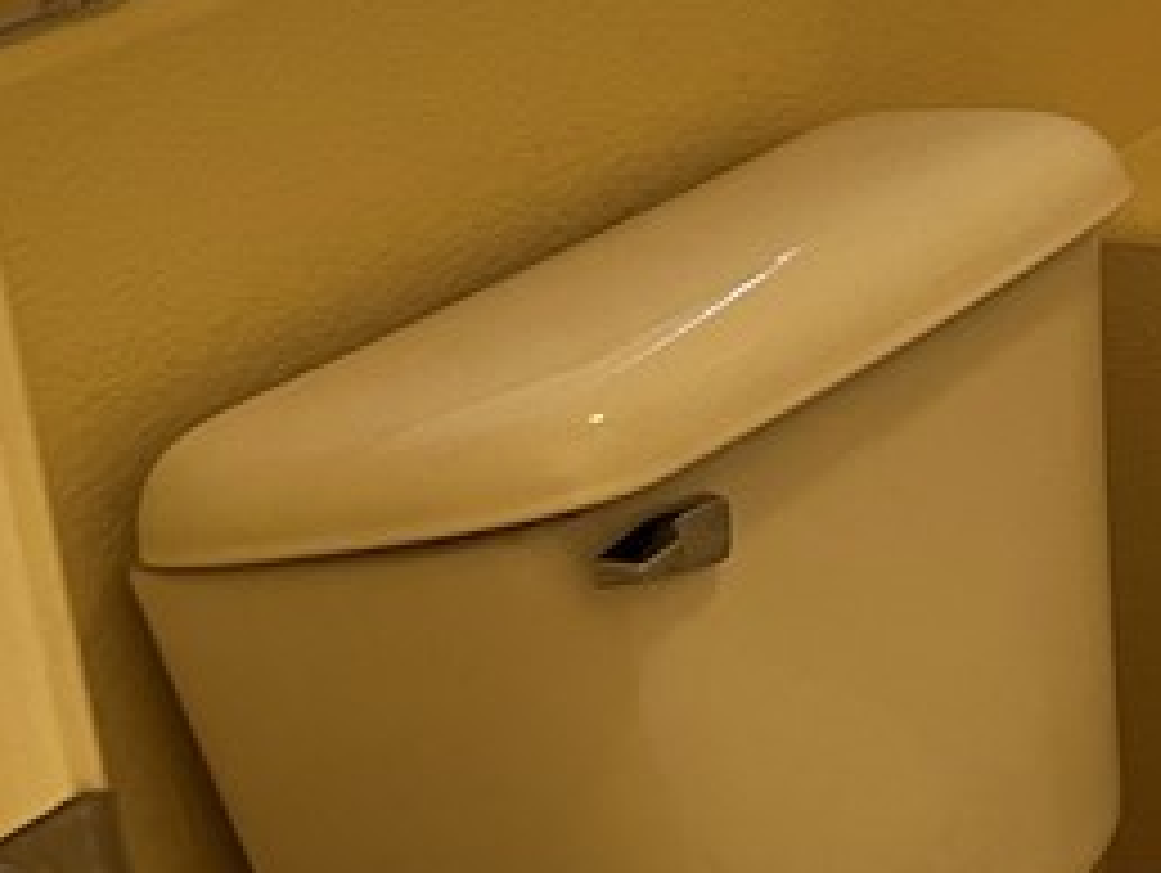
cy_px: -162
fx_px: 3458
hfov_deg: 16.1
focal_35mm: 103
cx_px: 2079
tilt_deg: -14.2
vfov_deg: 14.0
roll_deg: +3.0
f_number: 1.6
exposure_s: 1/60
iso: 100
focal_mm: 5.1
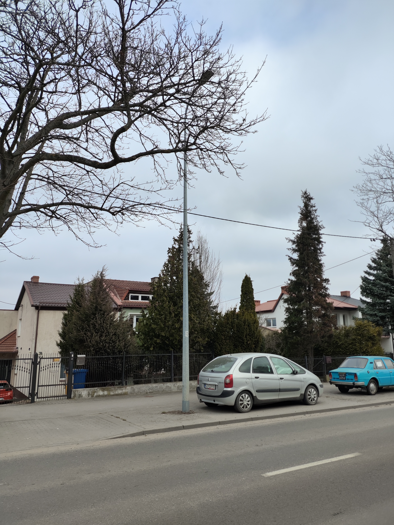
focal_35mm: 25
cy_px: 262
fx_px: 379
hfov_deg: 54.9
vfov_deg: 69.4
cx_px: 197
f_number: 1.79
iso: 75
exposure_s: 1/2000
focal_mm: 4.71
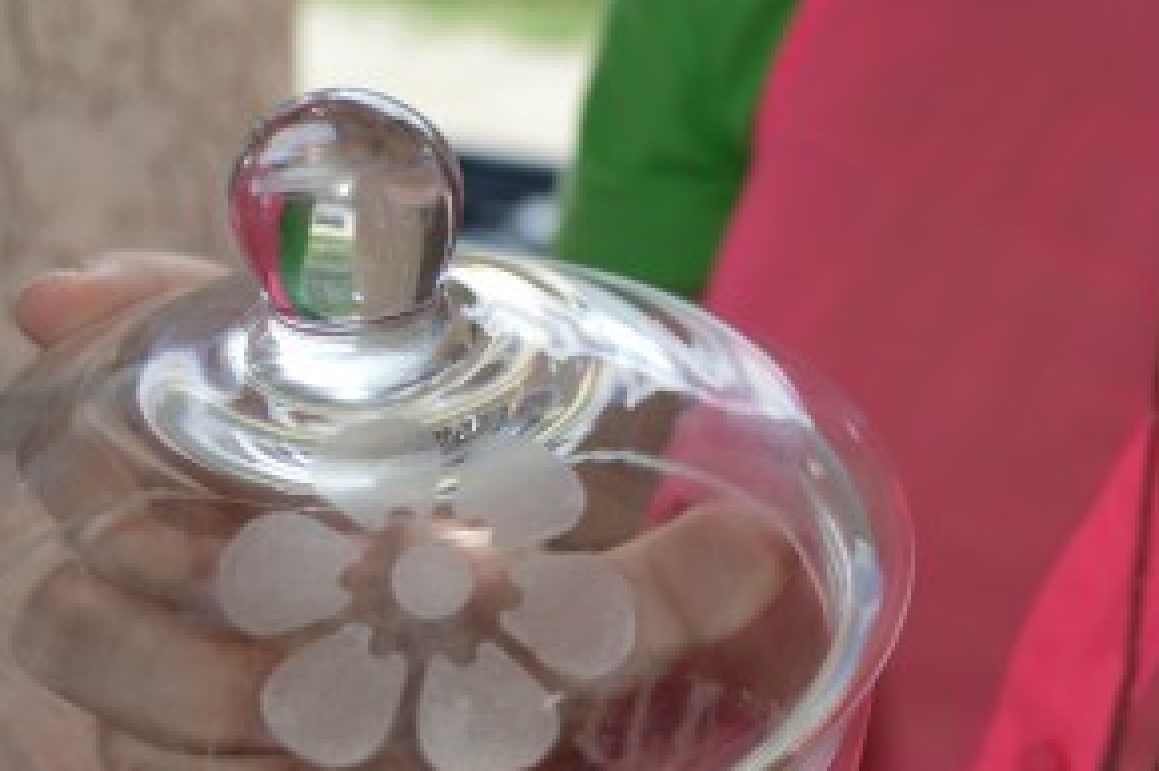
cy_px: 507
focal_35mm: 62
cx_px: 599
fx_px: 1995
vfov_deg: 21.8
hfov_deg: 32.4
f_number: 4
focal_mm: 24
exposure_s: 1/125
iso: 100
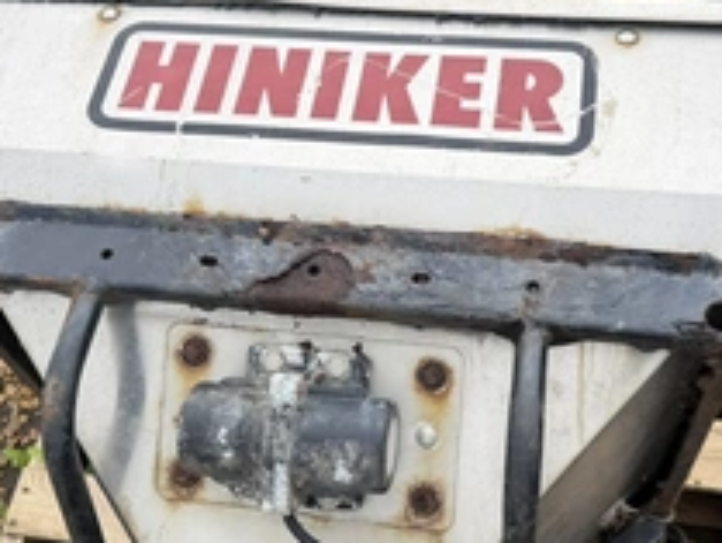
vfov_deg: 31.5
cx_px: 404
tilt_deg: -58.0
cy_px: 228
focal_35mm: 46
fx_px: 960
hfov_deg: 41.2
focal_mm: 6.76
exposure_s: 1/1618
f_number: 1.78
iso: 80
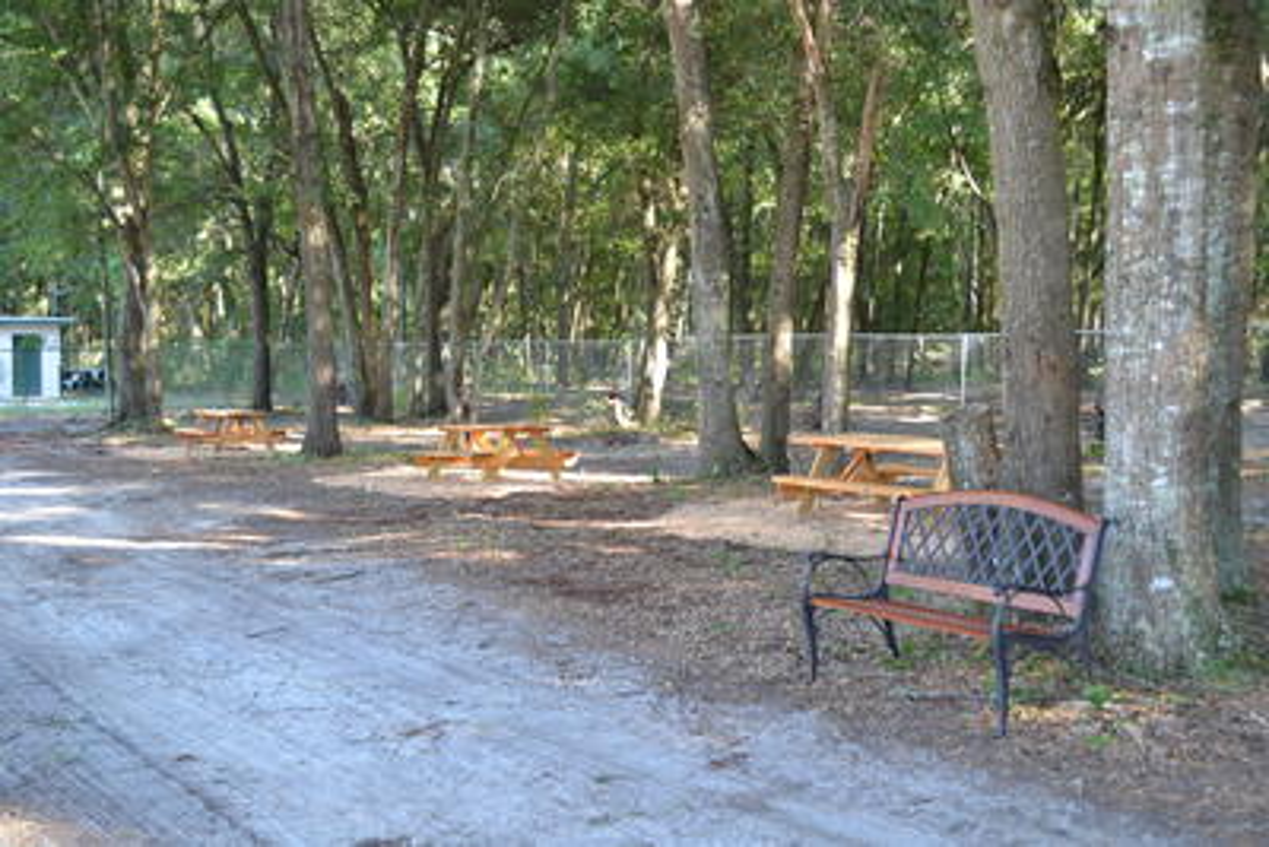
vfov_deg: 30.9
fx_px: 1534
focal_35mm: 44
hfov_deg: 44.9
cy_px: 424
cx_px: 634
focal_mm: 29
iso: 400
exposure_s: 1/40
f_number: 4.5
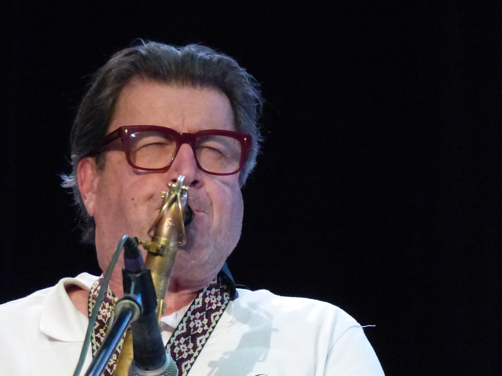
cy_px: 182
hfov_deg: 5.2
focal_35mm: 378
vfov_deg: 3.9
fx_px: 5481
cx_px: 281
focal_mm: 43.3
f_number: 2.8
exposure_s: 1/50
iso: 1600
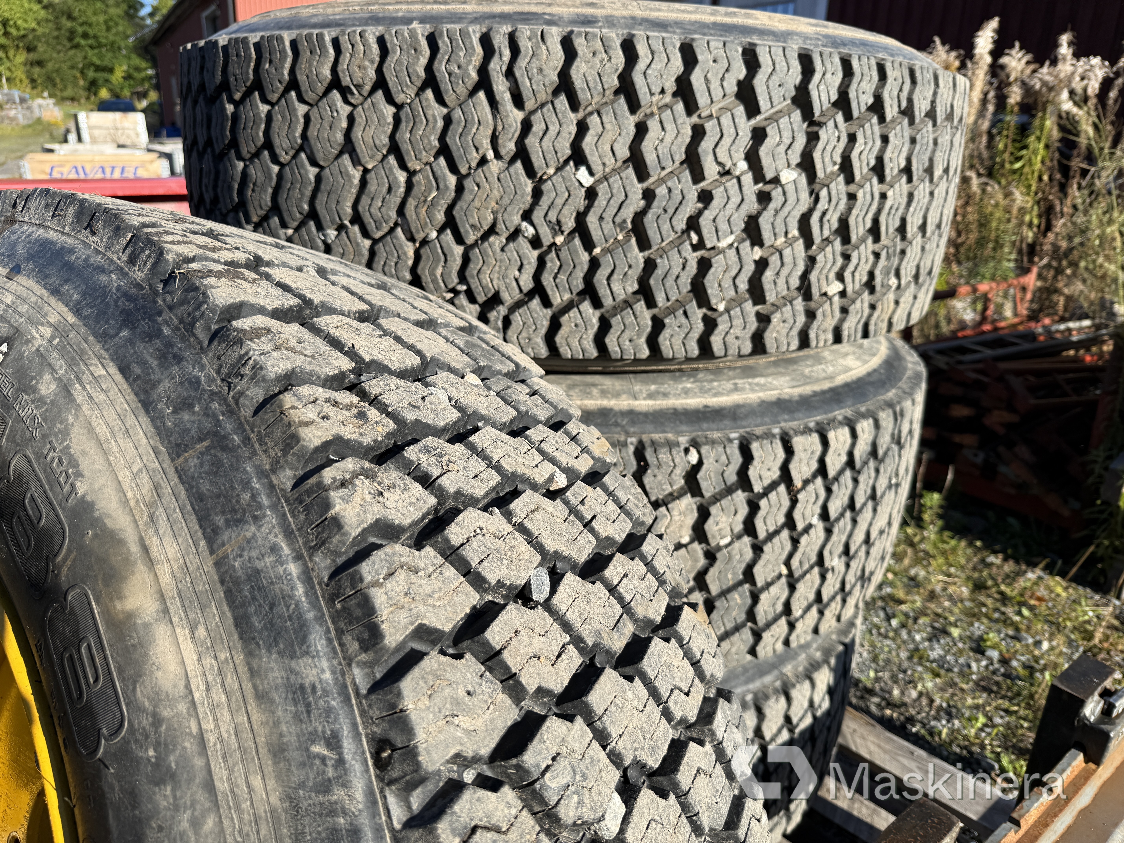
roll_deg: -2.8
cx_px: 562
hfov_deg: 71.6
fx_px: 779
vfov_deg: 56.8
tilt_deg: -18.6
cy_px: 422
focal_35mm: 24
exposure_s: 1/2299
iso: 80
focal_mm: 6.76
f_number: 1.78
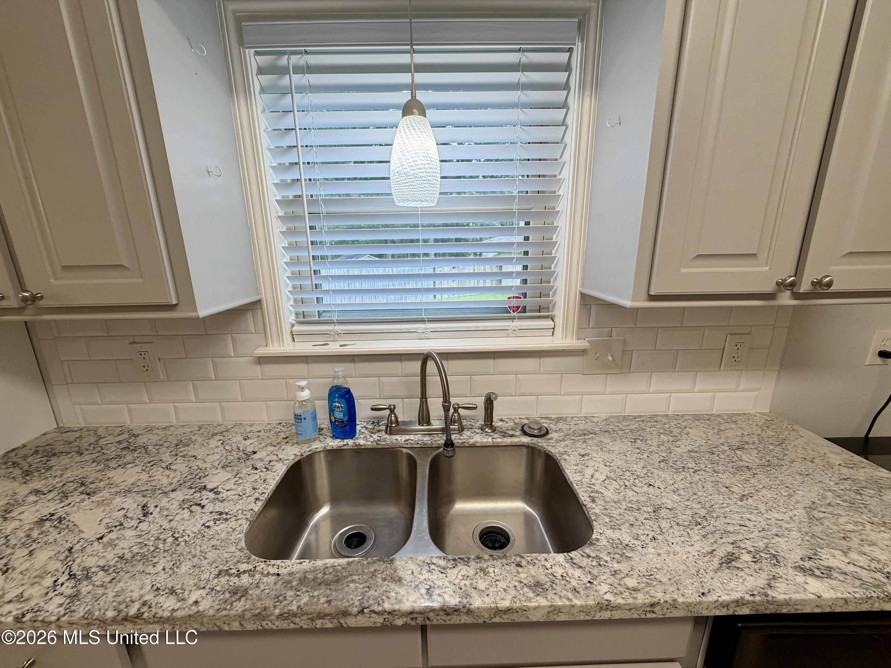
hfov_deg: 102.1
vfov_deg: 85.7
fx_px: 360
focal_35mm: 14
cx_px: 446
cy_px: 334
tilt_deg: -14.2
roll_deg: +1.2
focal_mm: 2.22
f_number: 2.2
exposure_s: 1/120
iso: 160
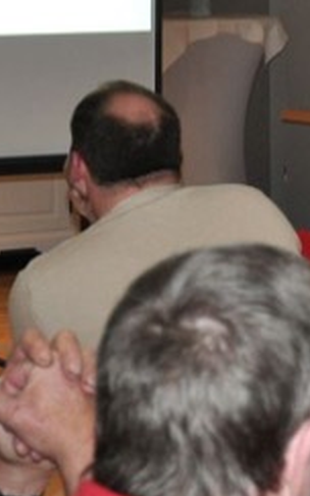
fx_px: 2310
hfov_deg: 7.6
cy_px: 64
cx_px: 326
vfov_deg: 12.2
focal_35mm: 171
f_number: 4.2
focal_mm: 34
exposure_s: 1/60
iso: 800
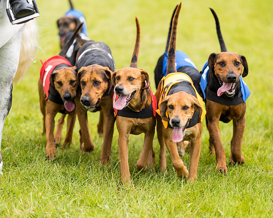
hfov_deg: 9.8
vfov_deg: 7.8
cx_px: 157
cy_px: 138
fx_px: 1593
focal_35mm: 197
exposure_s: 1/500
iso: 50
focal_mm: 135
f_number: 1.8
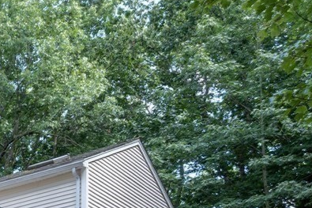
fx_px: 719
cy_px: 188
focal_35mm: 83
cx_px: -183
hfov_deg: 20.3
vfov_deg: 16.2
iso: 100
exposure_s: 1/125
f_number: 8
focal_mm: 16
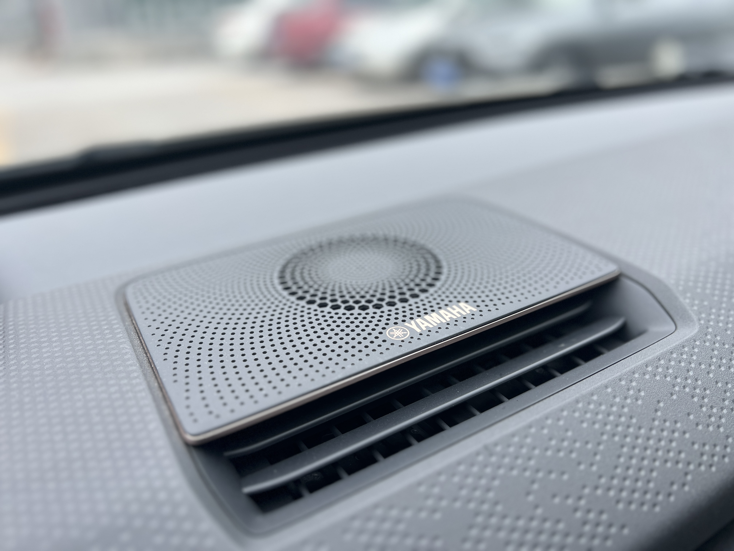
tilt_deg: -26.6
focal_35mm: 26
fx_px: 551
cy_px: 276
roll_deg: +3.2
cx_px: 367
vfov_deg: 53.1
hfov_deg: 67.3
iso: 64
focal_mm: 5.7
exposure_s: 1/121
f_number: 1.5
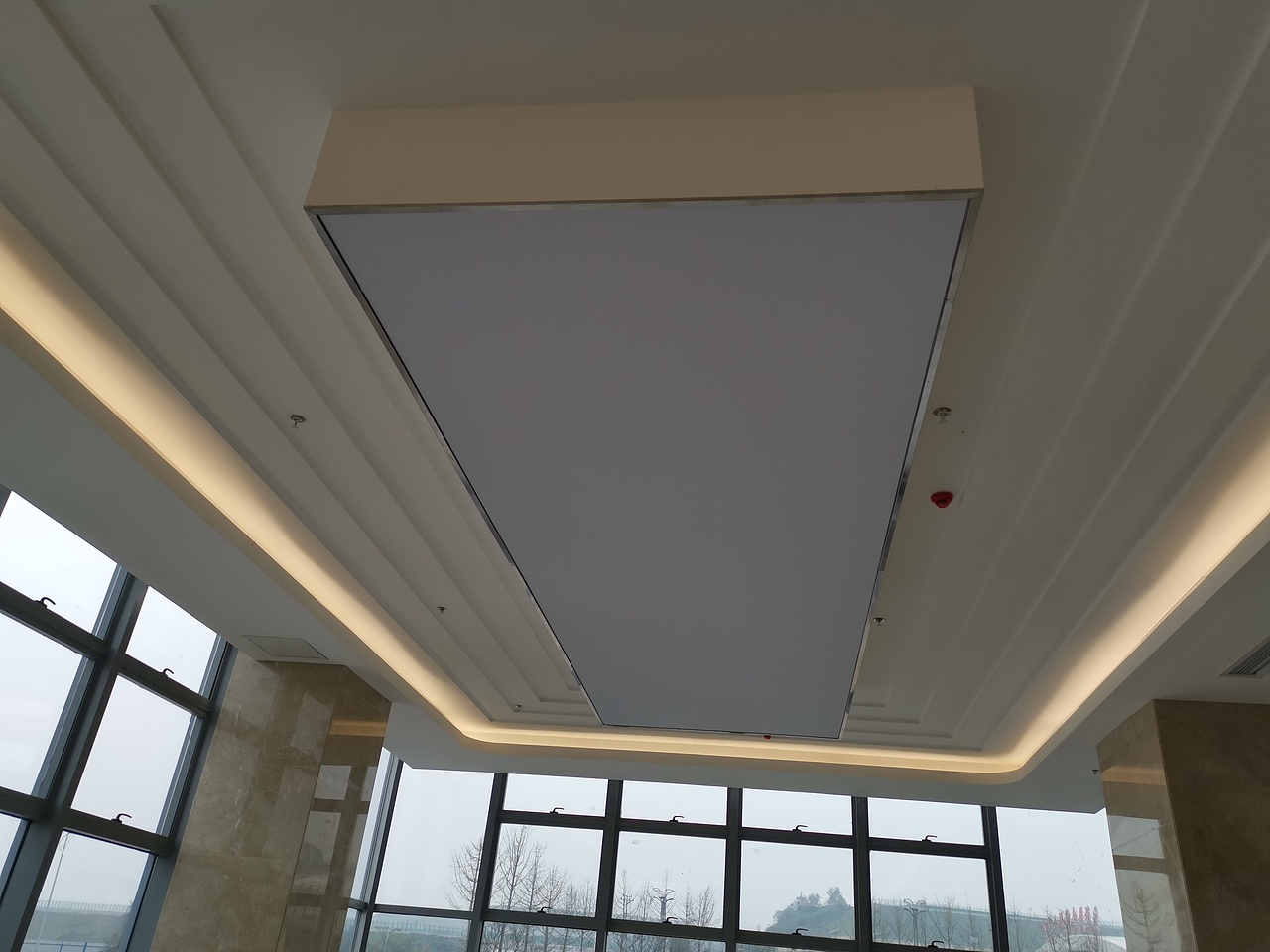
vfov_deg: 51.4
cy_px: 476
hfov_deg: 65.3
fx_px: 991
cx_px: 635
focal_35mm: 27
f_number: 1.8
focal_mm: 5.58
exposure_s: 1/438
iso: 50
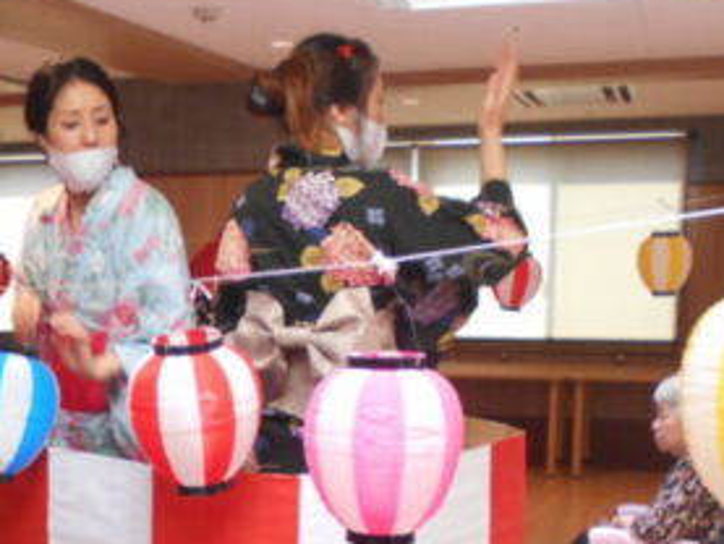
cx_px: 157
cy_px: 486
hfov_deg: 29.2
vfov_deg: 22.1
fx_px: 1360
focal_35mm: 65
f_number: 3.4
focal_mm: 5.1
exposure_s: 1/30
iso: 160
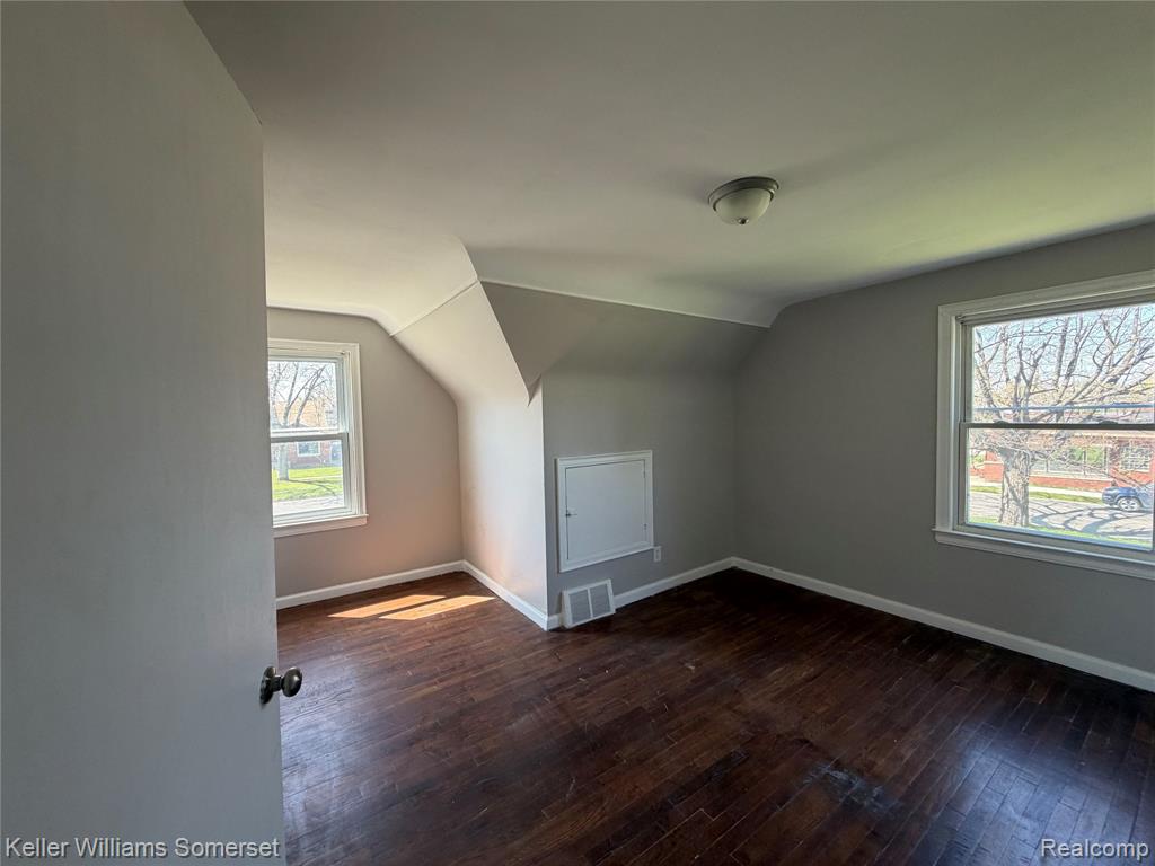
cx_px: 578
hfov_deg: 102.1
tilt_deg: -2.3
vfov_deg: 85.7
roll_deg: +1.3
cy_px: 433
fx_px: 467
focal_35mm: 14
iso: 125
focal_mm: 2.22
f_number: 2.2
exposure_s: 1/121
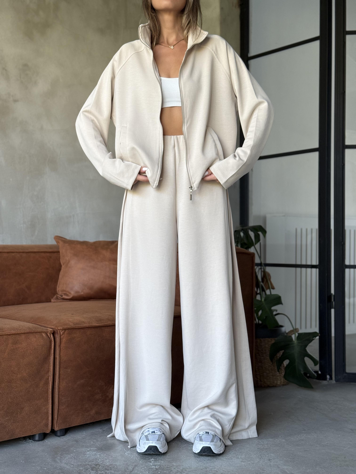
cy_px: 237
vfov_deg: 39.7
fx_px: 658
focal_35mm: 48
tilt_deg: +0.8
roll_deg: -0.2
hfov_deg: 30.3
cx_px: 178
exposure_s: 1/60
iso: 100
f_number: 1.78
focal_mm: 6.76
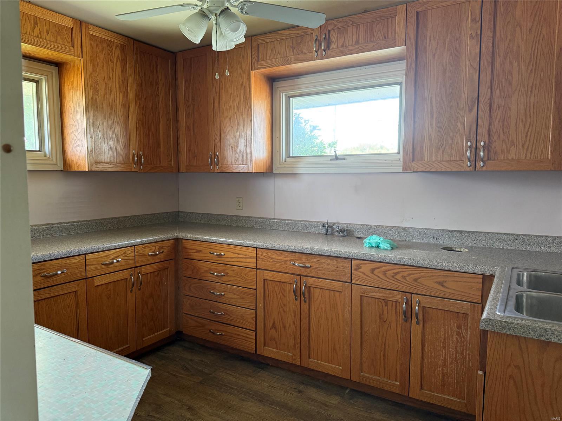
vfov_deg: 56.8
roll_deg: +0.1
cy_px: 210
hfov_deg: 71.6
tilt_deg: -4.2
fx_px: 390
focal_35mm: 24
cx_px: 281
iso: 250
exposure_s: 1/60
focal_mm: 6.76
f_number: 1.78
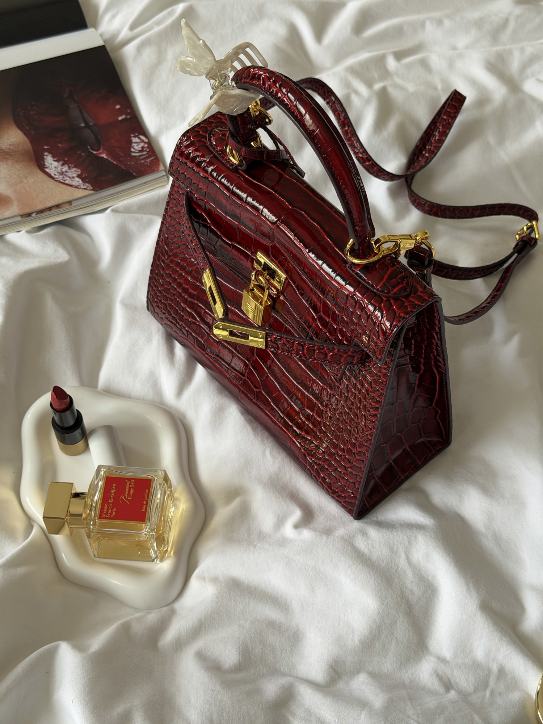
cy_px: 362
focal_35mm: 48
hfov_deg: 30.3
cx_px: 272
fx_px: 1004
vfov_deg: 39.7
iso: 160
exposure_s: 1/60
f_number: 1.78
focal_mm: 6.76
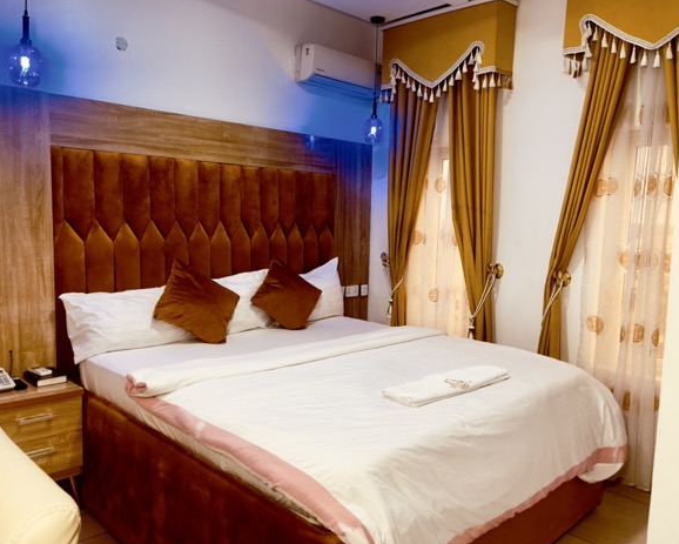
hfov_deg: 64.0
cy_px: 275
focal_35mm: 27
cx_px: 334
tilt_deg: -7.1
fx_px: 543
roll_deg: -1.8
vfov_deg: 53.2
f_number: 1.6
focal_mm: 5.1
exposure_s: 1/50
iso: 80
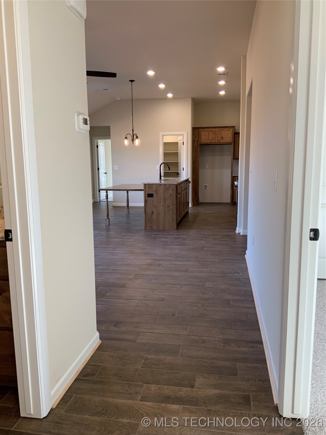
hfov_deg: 48.2
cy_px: 218
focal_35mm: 29
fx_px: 364
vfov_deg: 61.7
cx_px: 163
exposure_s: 1/120
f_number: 1.8
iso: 64
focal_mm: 3
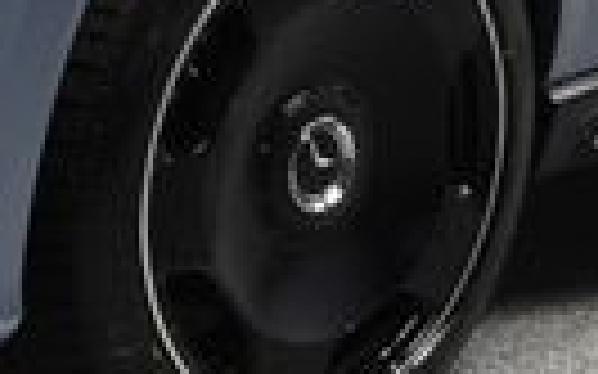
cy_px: -180
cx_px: 288
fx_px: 2883
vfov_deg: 7.3
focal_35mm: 177
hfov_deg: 11.8
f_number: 11
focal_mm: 24
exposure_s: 1/160
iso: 100
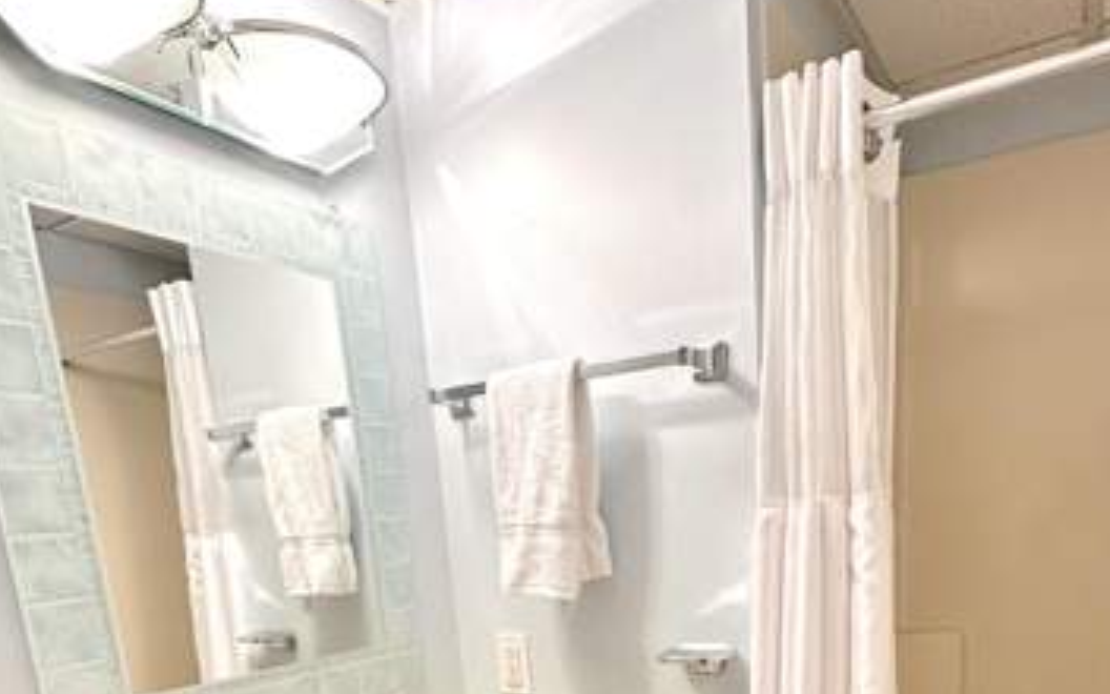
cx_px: 637
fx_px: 817
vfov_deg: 39.9
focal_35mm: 27
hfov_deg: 68.0
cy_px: 710
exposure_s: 1/120
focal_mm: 2.22
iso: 200
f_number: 2.2
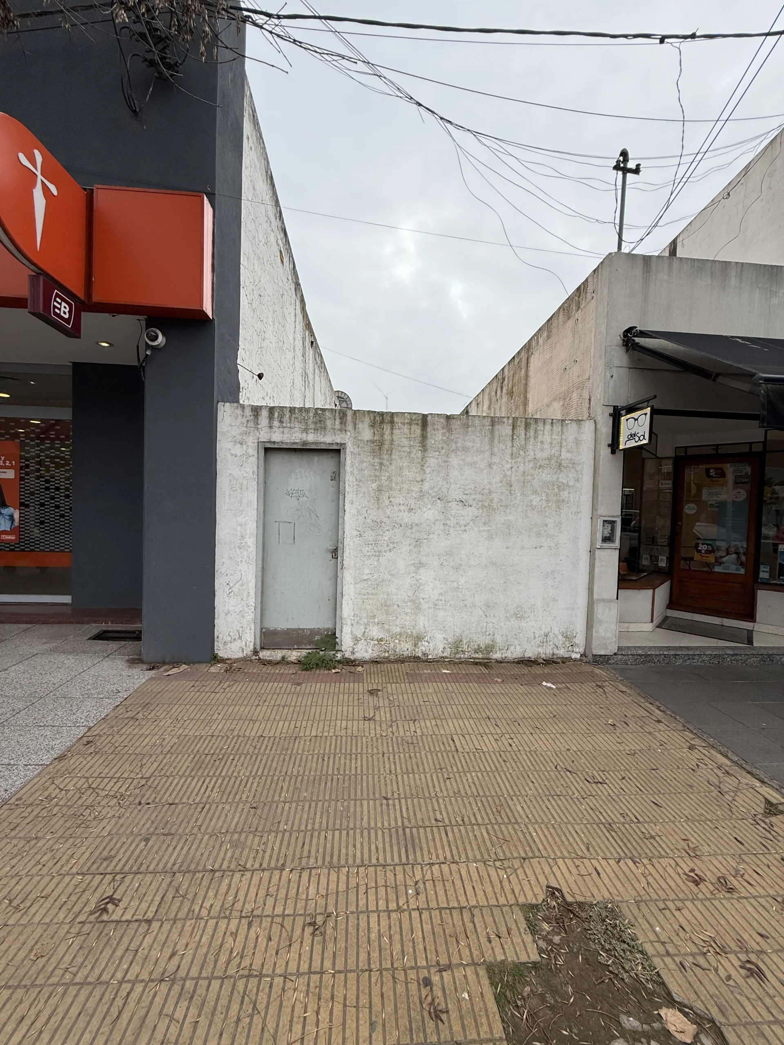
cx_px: 392
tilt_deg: -1.3
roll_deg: -1.8
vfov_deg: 102.1
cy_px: 522
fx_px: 423
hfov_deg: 85.7
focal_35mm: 14
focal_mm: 2.22
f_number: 2.2
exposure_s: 1/1145
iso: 50
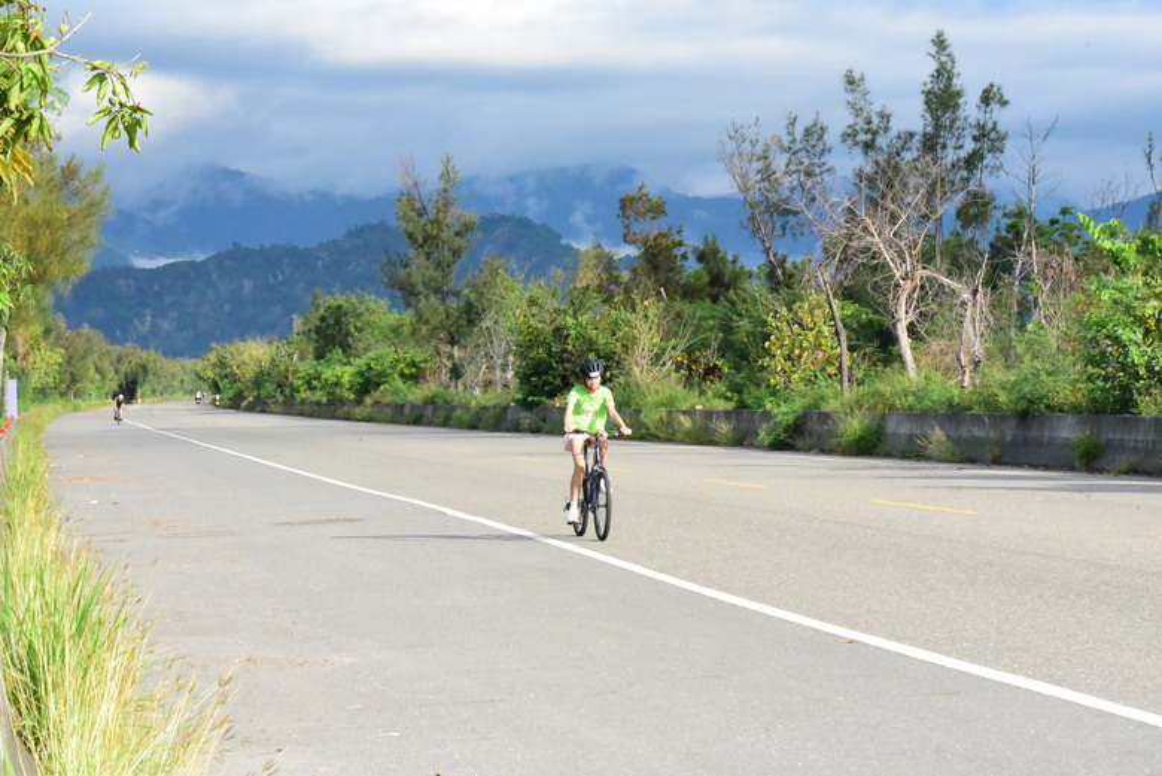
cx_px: 581
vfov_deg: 12.5
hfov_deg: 18.6
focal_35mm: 110
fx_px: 3552
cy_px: 388
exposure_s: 1/4000
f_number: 20
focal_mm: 110
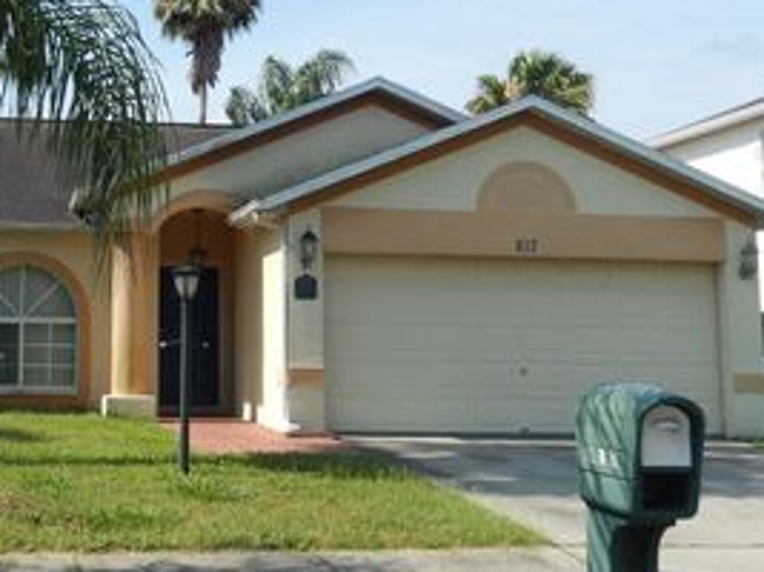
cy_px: 153
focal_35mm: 60
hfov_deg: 31.1
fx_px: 1324
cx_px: 123
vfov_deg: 24.2
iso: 125
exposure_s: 1/800
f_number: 3.8
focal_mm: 5.7
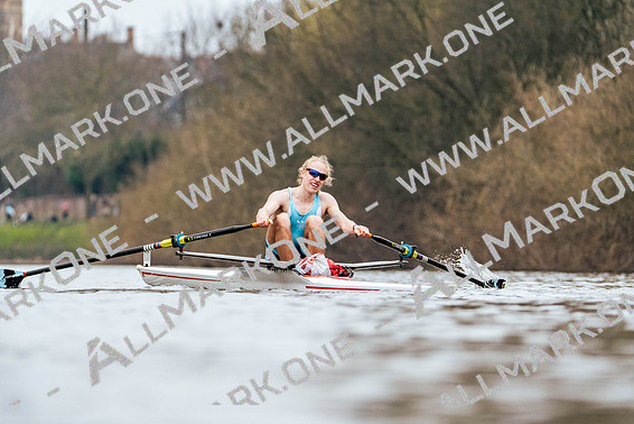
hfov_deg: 5.4
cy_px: 213
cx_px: 315
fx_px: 6783
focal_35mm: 385
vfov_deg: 3.6
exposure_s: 1/2000
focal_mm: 376
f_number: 6.3
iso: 4000
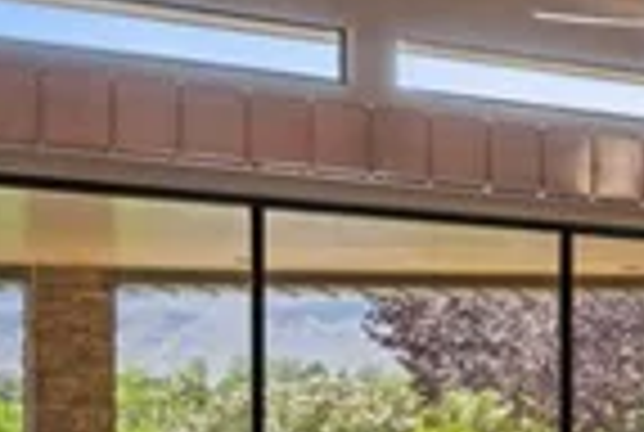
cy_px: 434
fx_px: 1793
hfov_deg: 17.0
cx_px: 1135
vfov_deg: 13.6
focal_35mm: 100
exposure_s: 1/4
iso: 500
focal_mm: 14
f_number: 8
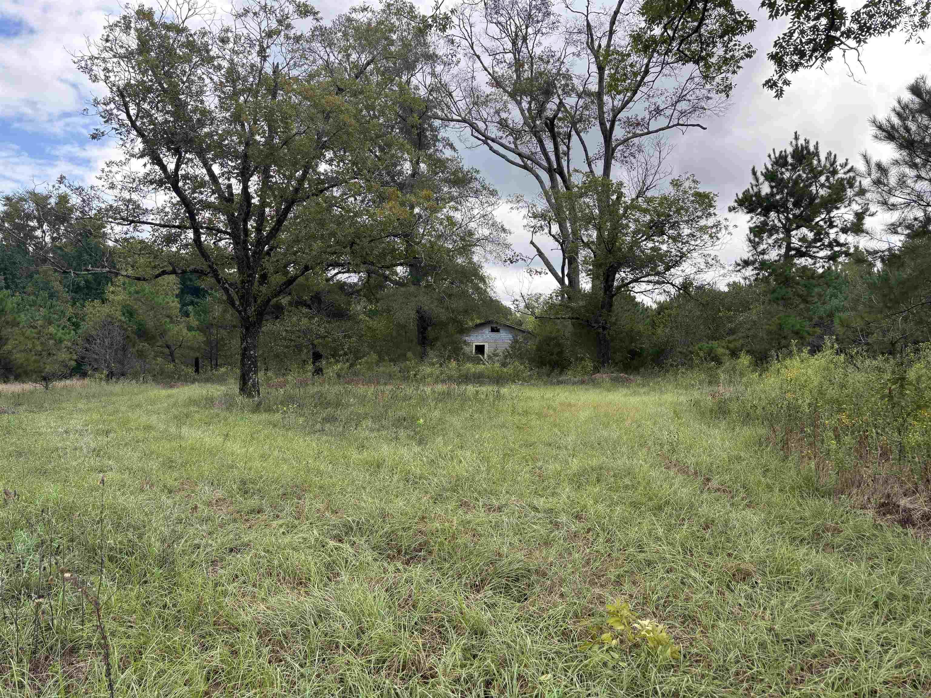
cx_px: 466
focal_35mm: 26
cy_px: 349
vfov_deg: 53.1
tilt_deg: -0.4
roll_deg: -3.6
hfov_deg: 67.3
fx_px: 699
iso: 50
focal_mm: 5.96
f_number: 1.6
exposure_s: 1/697
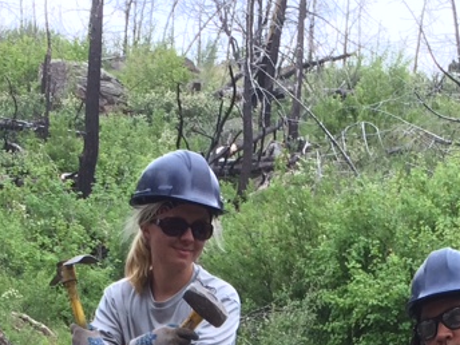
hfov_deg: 18.2
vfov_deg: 12.9
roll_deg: +1.3
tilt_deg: -1.9
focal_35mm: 108
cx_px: 310
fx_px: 1435
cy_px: 538
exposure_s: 1/402
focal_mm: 4.15
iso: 32
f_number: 2.2
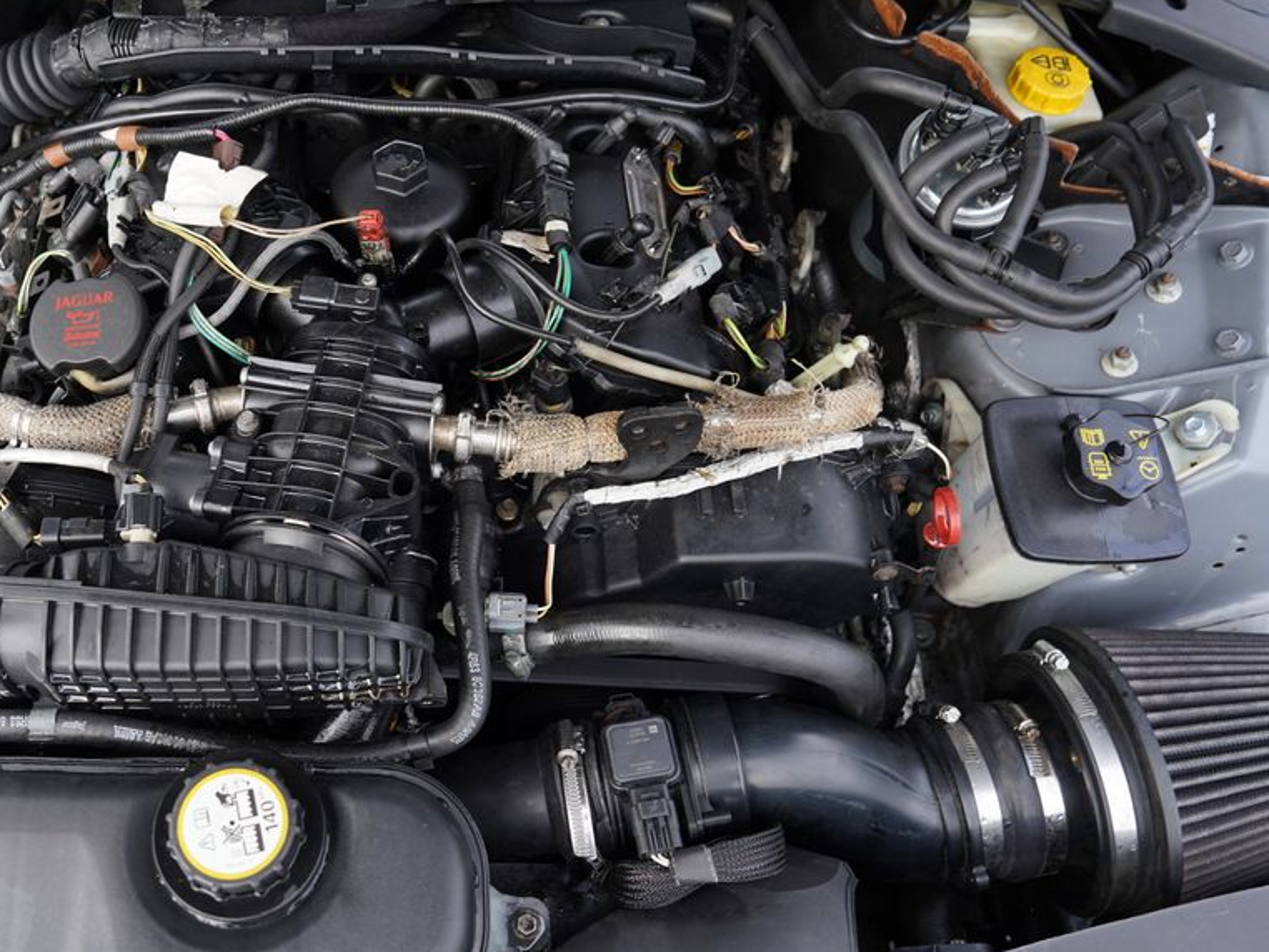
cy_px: 474
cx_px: 443
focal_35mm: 31
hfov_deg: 57.3
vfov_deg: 45.5
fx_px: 1137
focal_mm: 24
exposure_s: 1/80
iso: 100
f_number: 4.5
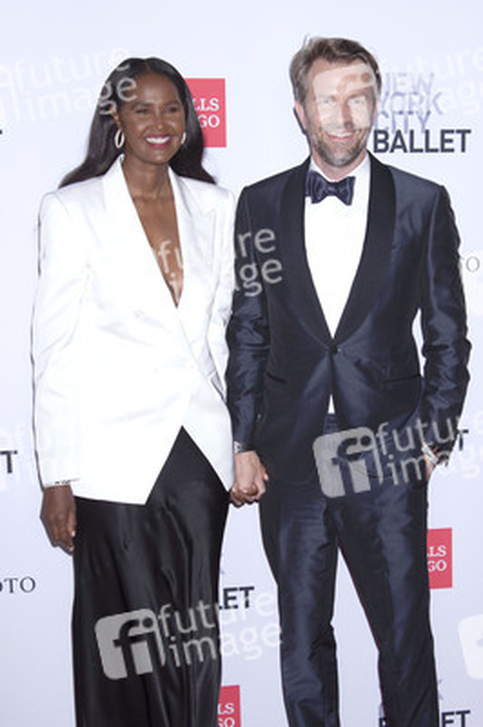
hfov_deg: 35.0
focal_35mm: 38
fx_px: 766
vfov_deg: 50.7
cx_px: 242
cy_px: 364
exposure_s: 1/200
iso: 640
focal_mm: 38
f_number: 5
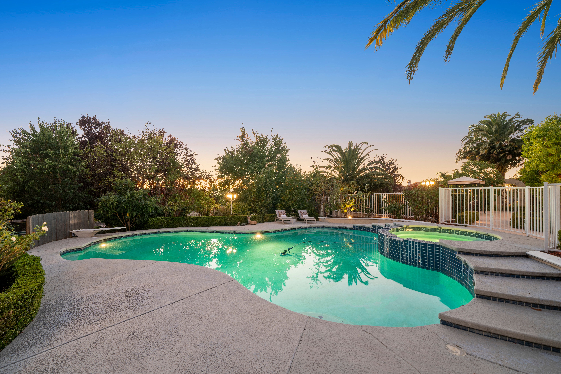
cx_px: 280
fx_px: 218
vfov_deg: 81.2
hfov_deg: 104.3
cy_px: 187
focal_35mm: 14
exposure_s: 1/1.25
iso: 200
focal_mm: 14
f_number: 8
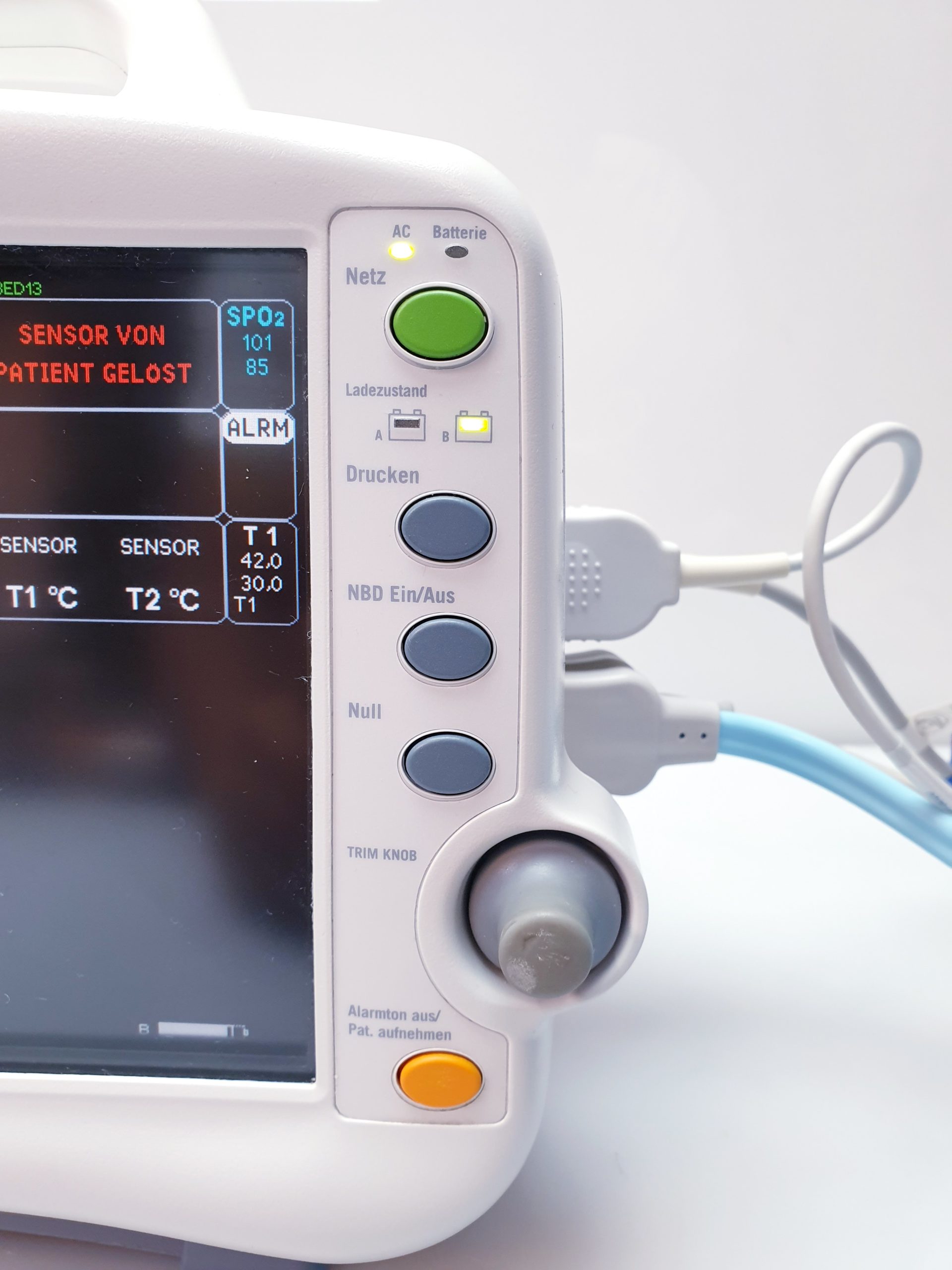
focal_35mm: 26
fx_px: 953
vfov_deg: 67.3
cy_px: 635
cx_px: 476
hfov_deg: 53.1
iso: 160
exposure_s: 1/50
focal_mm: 4.3
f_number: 2.4
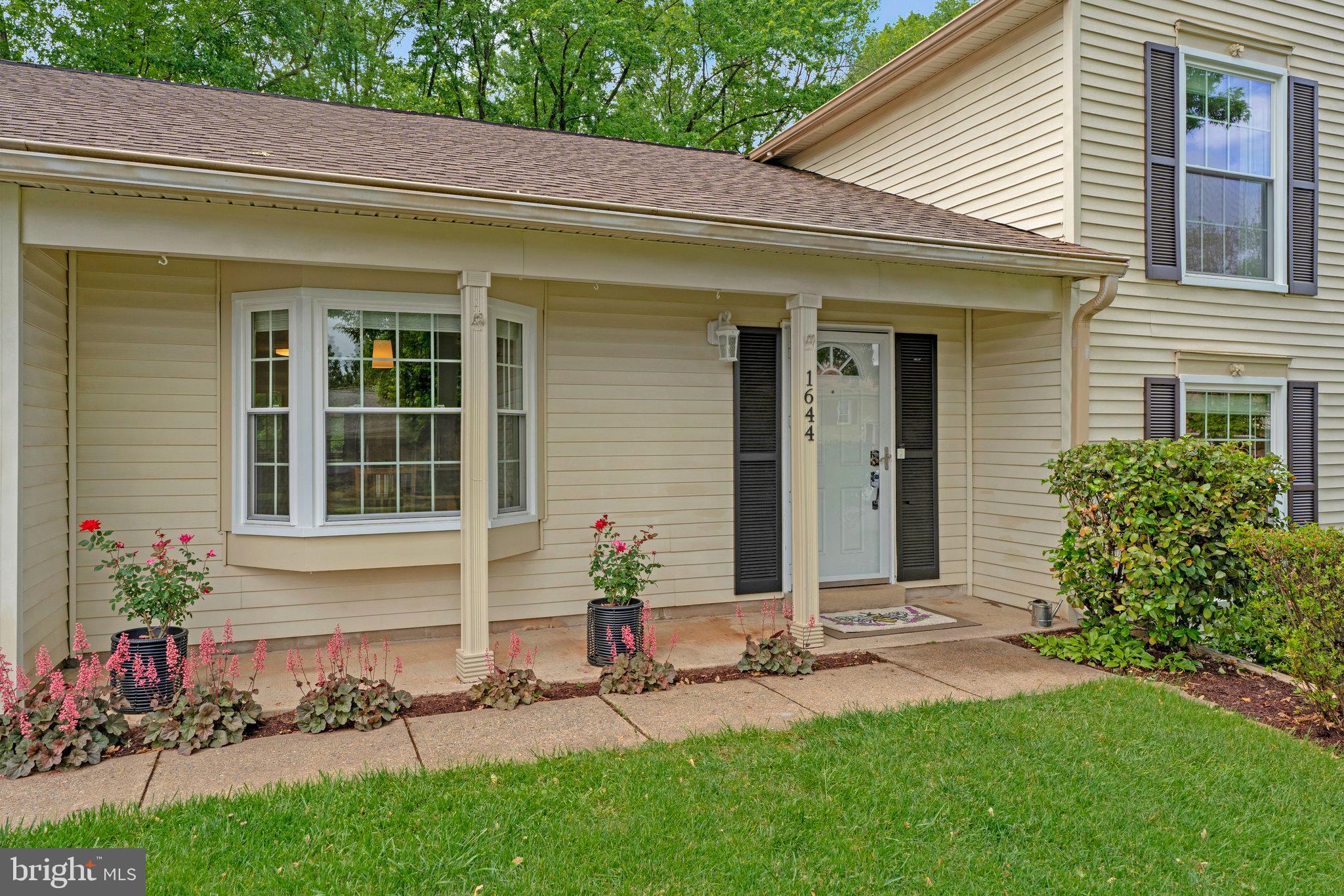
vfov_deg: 53.1
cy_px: 448
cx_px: 672
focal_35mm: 24
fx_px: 896
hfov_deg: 73.7
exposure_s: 1/125
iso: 100
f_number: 8
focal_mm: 24
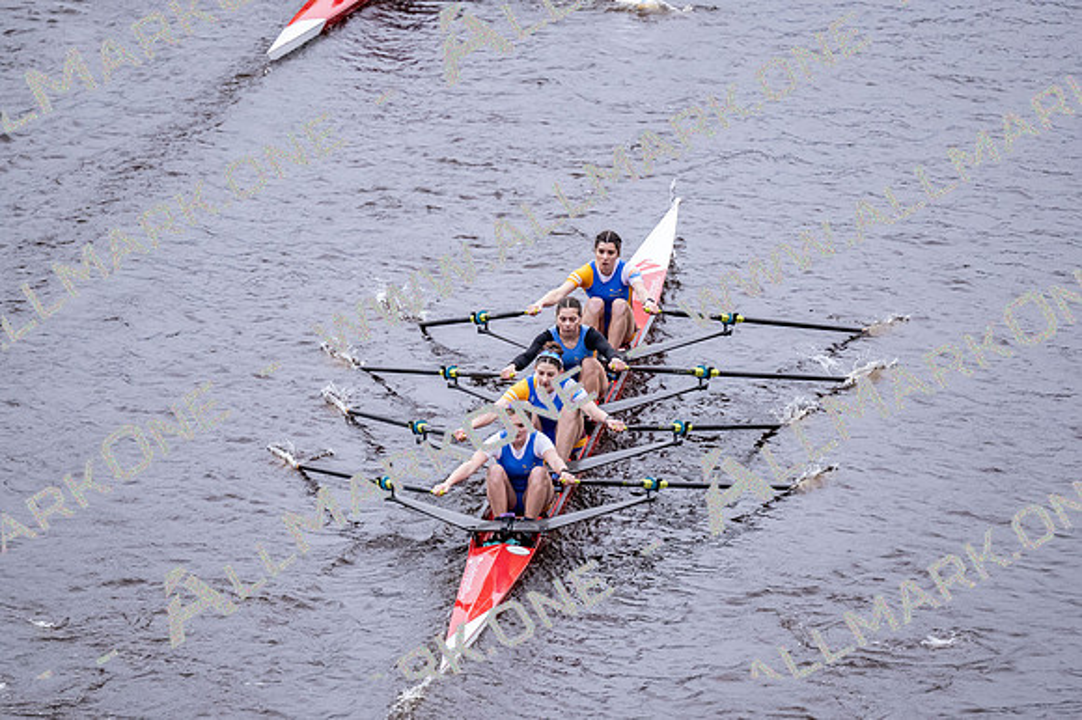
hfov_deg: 6.9
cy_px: 360
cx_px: 541
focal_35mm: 300
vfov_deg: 4.6
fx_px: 9011
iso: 2500
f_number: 2.8
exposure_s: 1/2000
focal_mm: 200
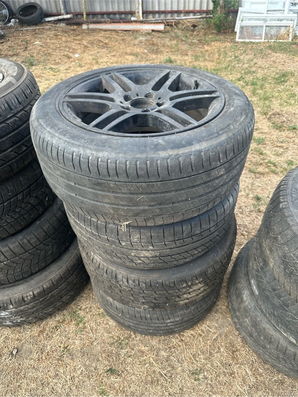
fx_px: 276
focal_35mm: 24
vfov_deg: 71.6
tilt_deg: -39.4
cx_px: 149
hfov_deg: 56.8
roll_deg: +1.4
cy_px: 198
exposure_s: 1/791
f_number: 1.78
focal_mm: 6.86
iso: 80
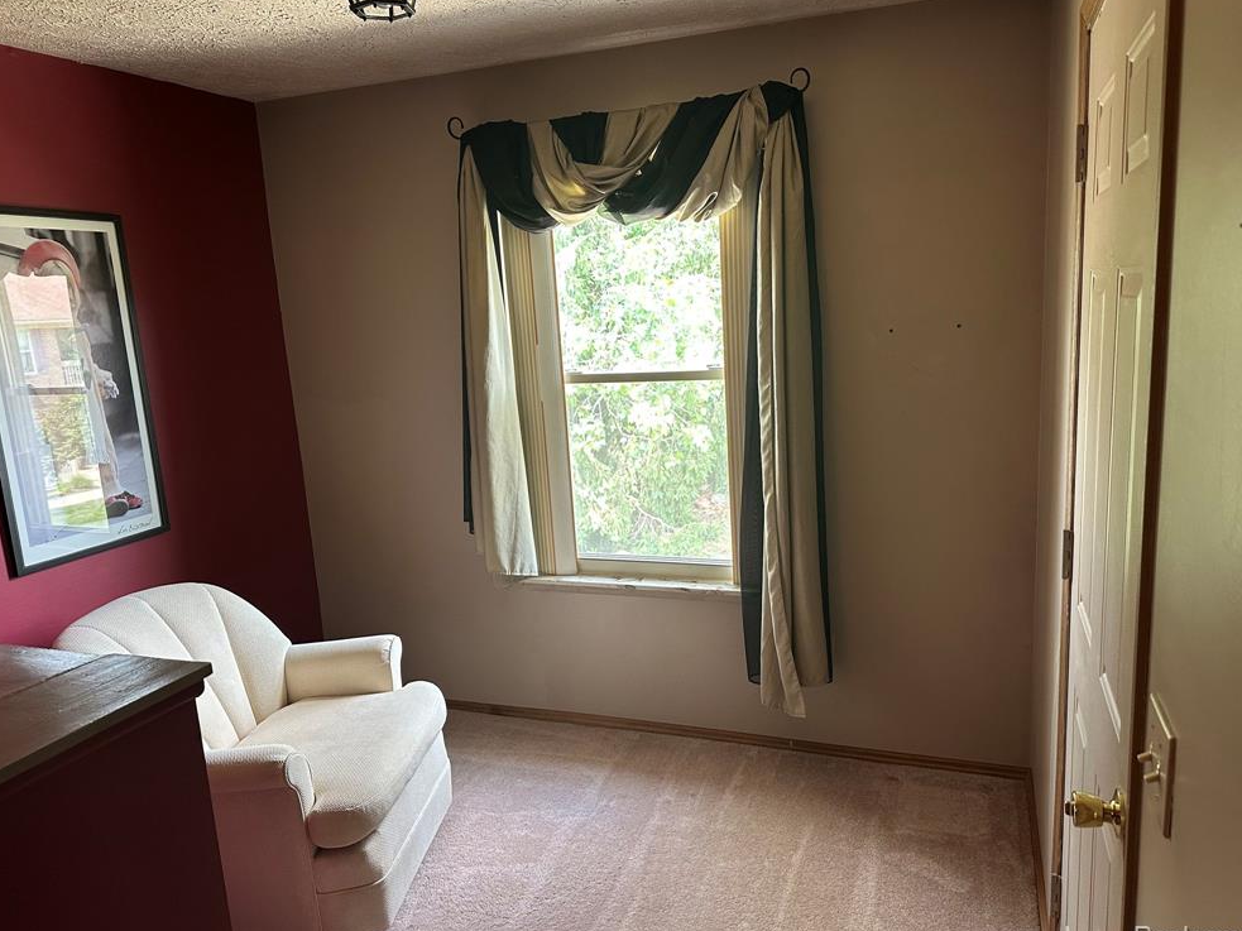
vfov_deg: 54.9
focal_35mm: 25
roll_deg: +2.8
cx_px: 615
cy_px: 471
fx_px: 897
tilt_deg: -10.9
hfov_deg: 69.4
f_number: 1.78
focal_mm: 6.86
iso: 200
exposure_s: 1/60
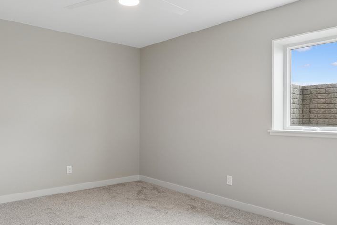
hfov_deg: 63.6
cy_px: 115
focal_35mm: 29
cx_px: 160
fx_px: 272
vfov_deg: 45.0
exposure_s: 1/25
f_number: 10
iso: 400
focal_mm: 16
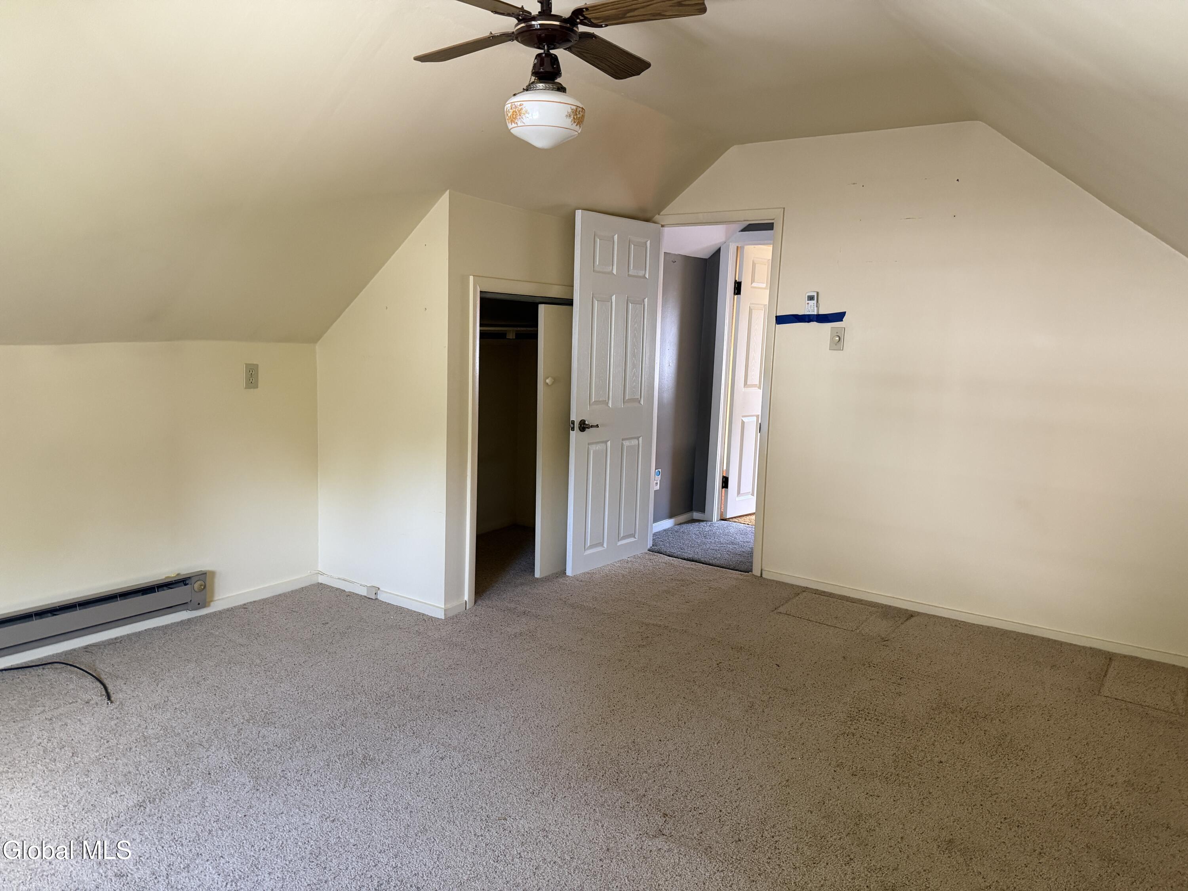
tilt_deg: -7.1
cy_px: 446
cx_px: 594
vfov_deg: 56.8
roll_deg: -0.3
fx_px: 824
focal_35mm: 24
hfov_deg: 71.6
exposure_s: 1/60
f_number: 1.78
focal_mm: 6.76
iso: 400
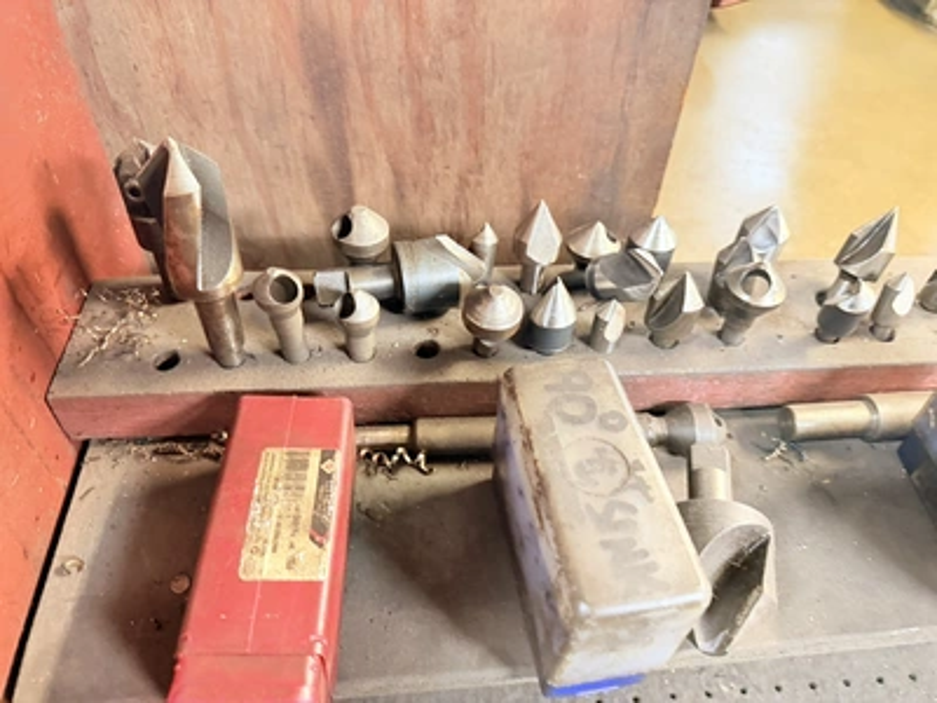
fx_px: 650
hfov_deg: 71.6
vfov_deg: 56.8
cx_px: 468
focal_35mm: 24
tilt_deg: -49.9
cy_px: 352
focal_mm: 6.76
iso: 500
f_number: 1.78
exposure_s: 1/60
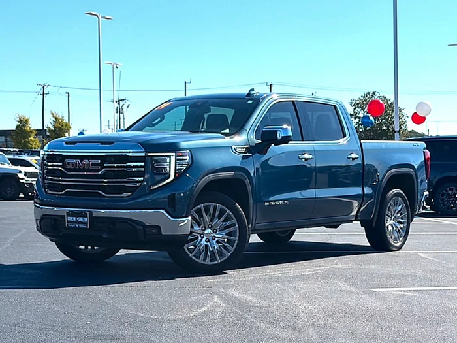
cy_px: 172
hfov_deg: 31.7
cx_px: 228
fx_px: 805
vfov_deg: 24.0
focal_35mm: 61
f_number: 1.78
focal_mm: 6.76
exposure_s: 1/5208
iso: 64
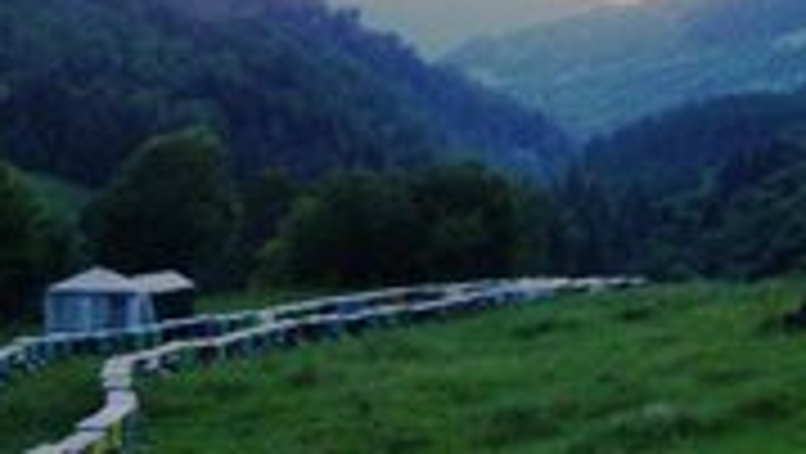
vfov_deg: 14.9
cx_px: 477
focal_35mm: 81
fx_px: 1732
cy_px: 110
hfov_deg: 26.1
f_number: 2.8
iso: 100
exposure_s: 1/8
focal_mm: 6.3
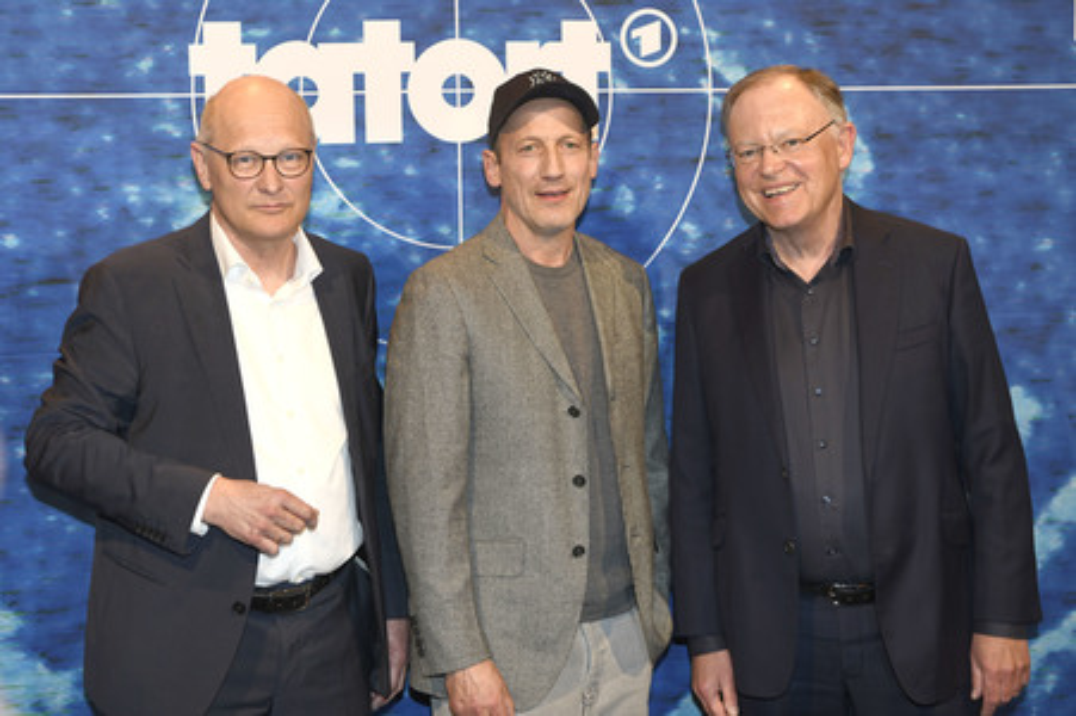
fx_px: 1643
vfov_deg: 24.6
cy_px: 358
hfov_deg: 36.3
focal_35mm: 55
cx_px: 538
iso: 640
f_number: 4
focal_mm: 55
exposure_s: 1/250
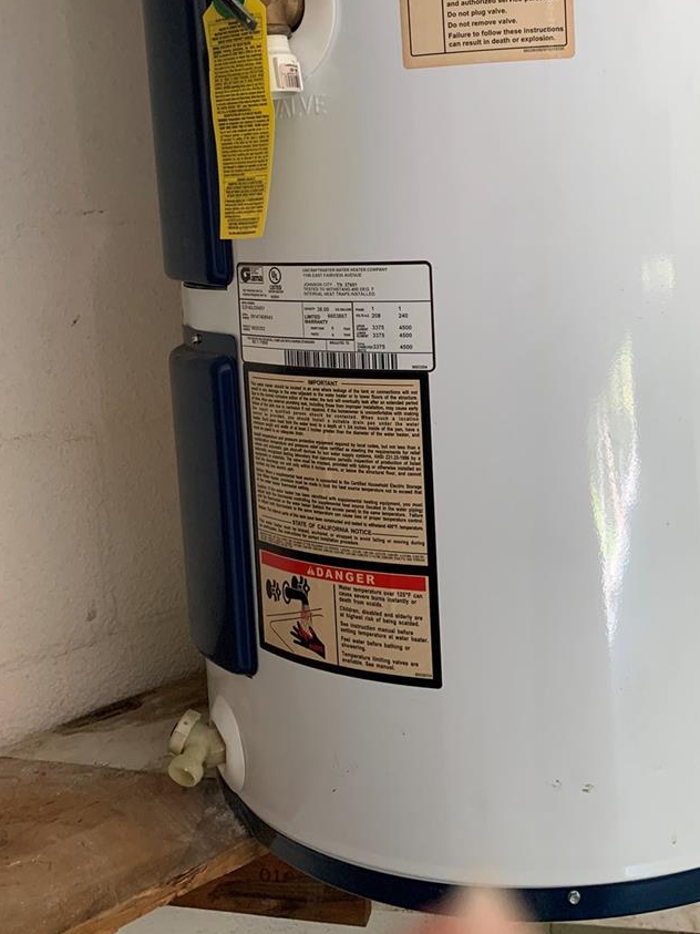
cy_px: 316
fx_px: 998
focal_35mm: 37
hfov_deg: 38.2
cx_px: 466
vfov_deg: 49.3
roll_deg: +1.8
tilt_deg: -5.2
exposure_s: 1/60
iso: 125
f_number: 1.8
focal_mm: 4.25
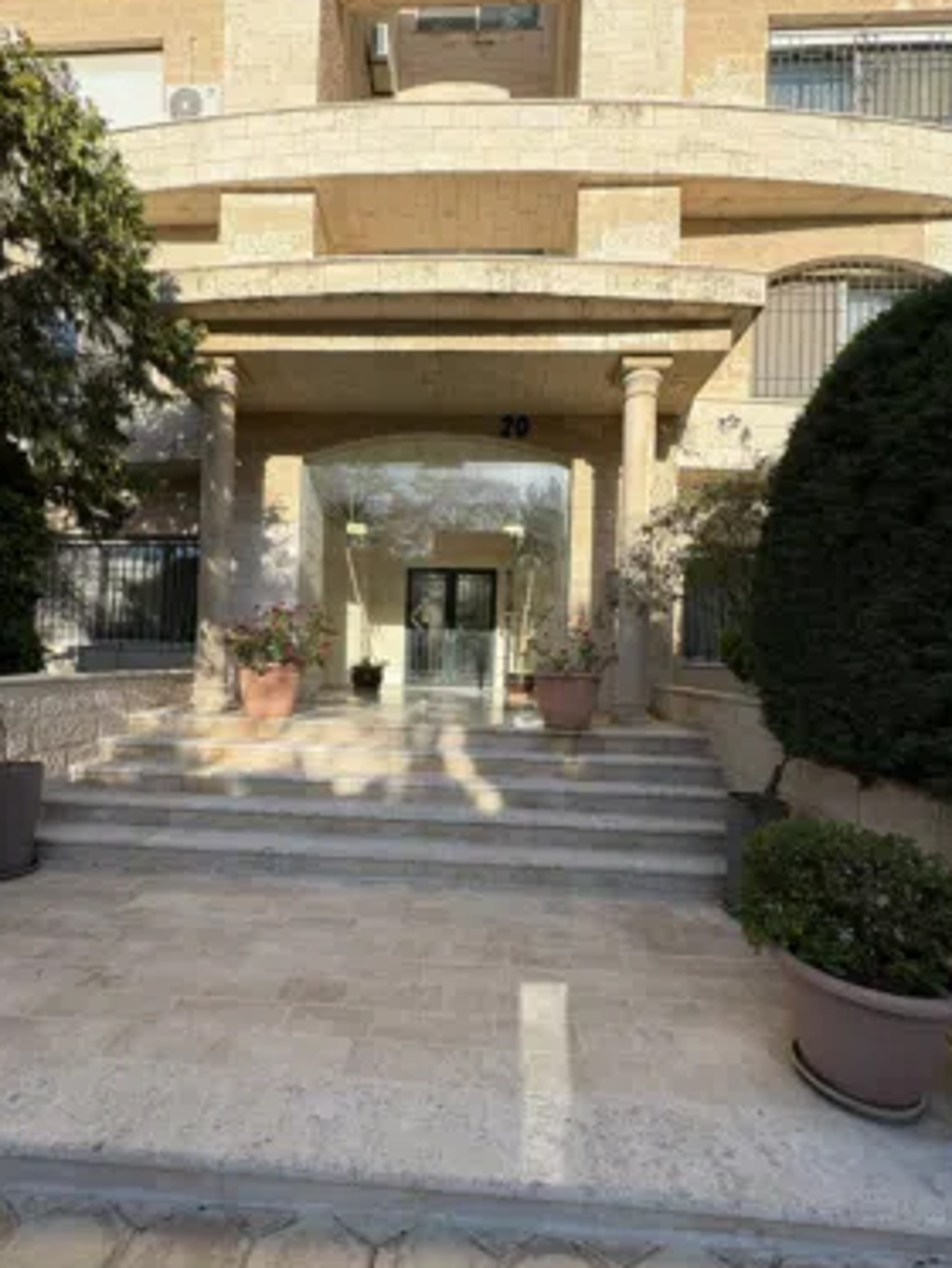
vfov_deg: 98.1
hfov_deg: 81.7
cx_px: 449
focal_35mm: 15
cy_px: 656
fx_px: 550
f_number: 2.2
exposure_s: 1/1078
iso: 64
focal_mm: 2.22
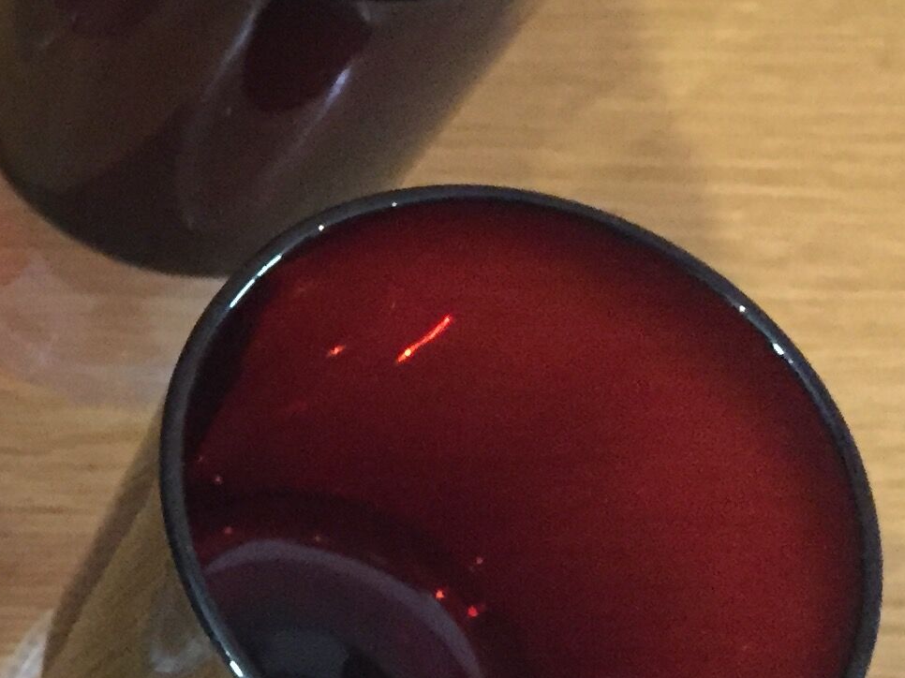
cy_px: 215
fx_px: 2561
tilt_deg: -62.5
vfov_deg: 15.1
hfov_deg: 17.7
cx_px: -495
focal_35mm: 98
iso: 640
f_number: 2.2
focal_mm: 4.15
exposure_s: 1/17
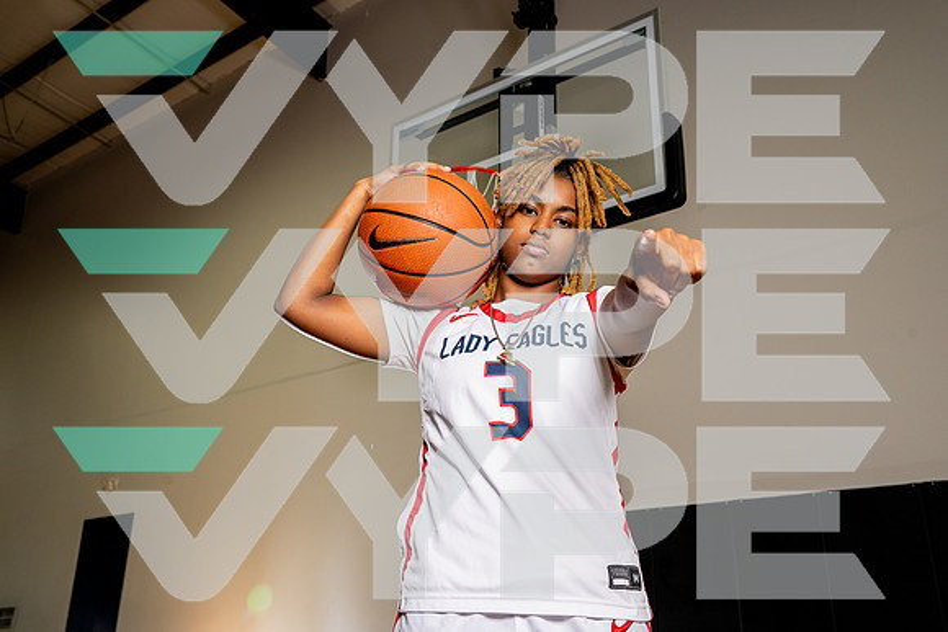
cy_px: 316
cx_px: 474
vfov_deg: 37.9
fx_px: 922
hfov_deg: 54.4
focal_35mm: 35
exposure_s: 1/200
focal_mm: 35
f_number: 7.1
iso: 640
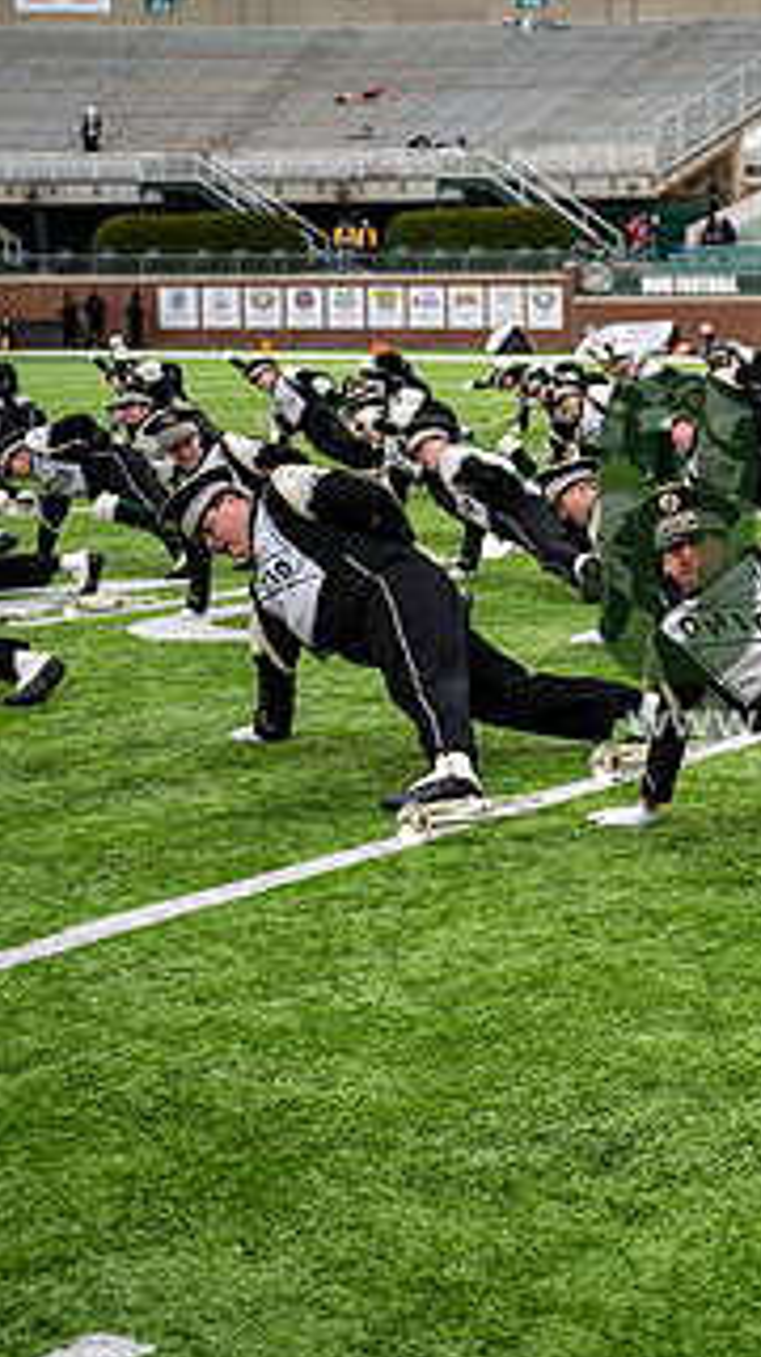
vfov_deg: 29.3
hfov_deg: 16.1
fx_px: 2589
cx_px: 917
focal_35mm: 72
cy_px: 573
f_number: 2.8
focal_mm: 38
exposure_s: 1/500
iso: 100
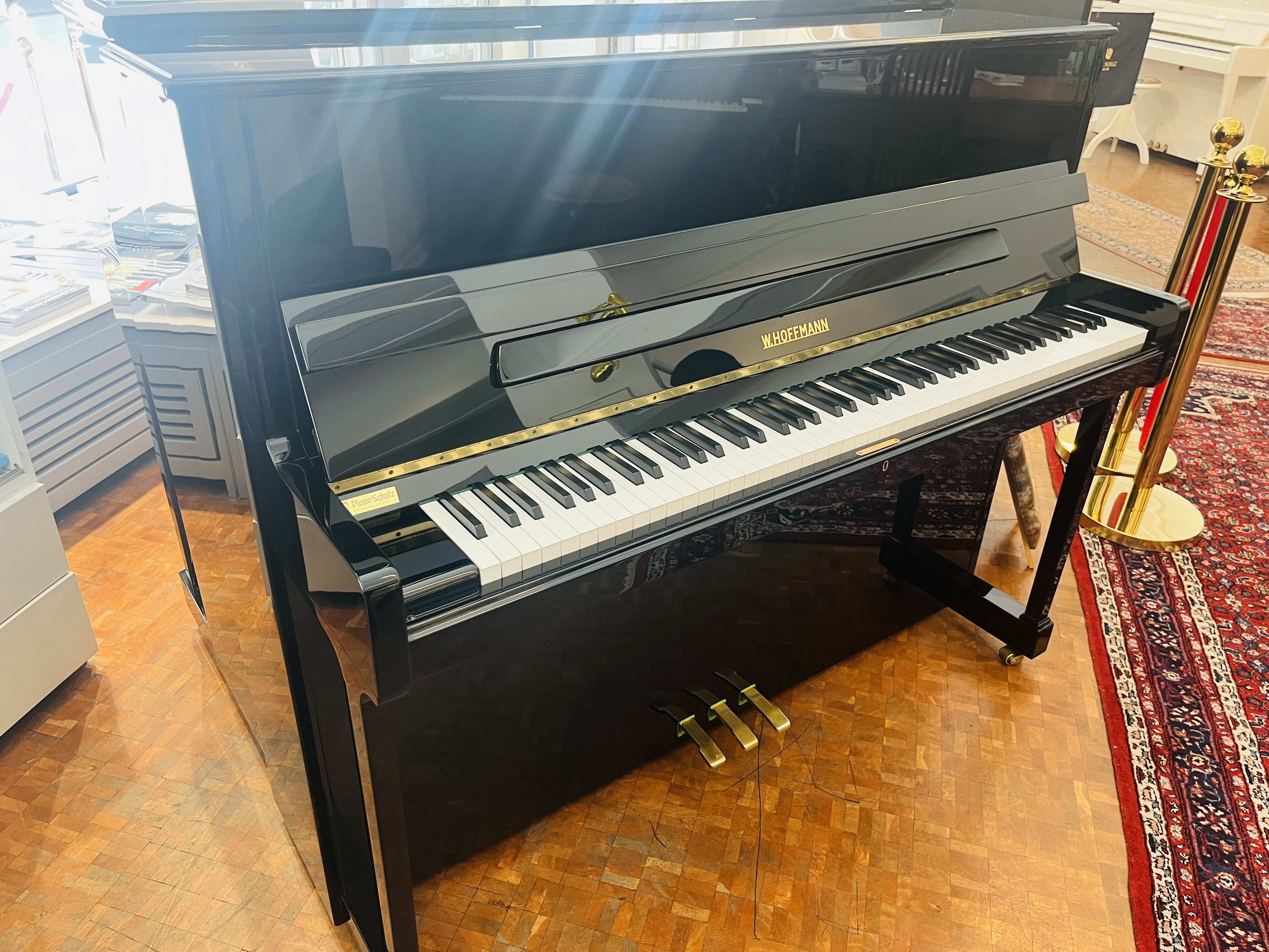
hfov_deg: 67.3
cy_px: 476
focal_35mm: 26
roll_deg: -2.3
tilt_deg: -30.9
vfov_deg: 53.1
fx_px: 953
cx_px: 634
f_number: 1.6
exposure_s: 1/50
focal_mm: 5.1
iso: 125
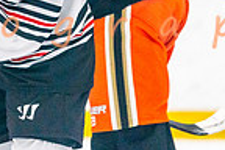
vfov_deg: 1.6
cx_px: -41
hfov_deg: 2.3
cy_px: -43
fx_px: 5487
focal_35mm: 878
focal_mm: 200
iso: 3200
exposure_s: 1/1250
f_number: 2.8
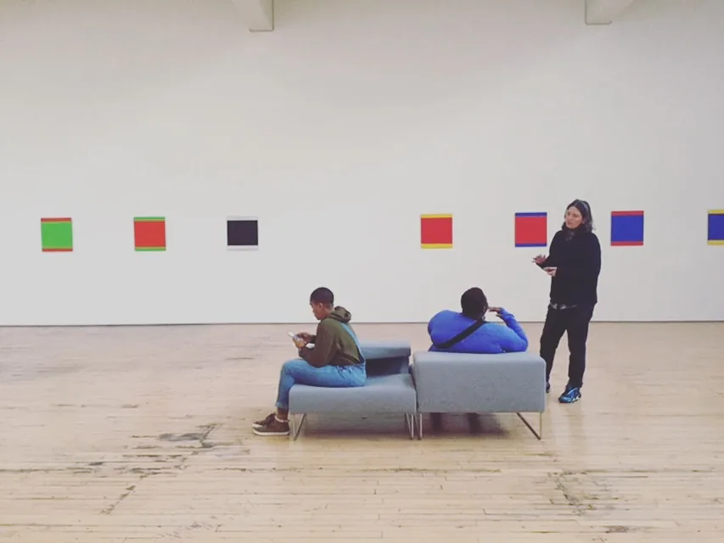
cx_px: 362
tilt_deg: -3.1
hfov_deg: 61.7
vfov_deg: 48.2
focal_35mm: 29
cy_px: 272
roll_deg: +1.1
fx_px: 607
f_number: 2.2
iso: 250
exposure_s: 1/20
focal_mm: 4.15
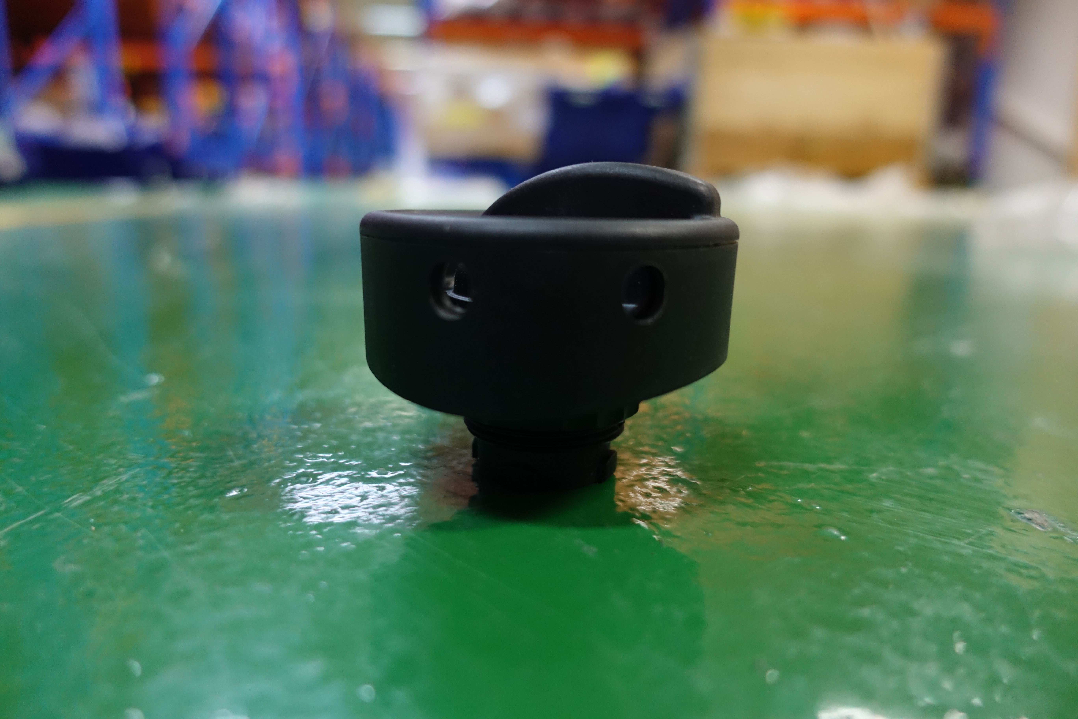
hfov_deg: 73.7
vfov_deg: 53.1
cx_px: 539
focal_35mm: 24
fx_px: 719
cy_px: 360
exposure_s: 1/30
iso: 640
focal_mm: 8.8
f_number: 1.8
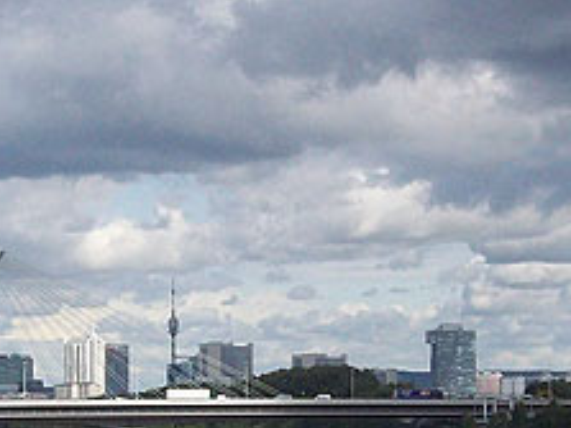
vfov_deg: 16.2
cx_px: 207
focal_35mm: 91
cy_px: 246
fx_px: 1500
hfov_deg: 21.5
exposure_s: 1/672
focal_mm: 7.6
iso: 80
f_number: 5.4
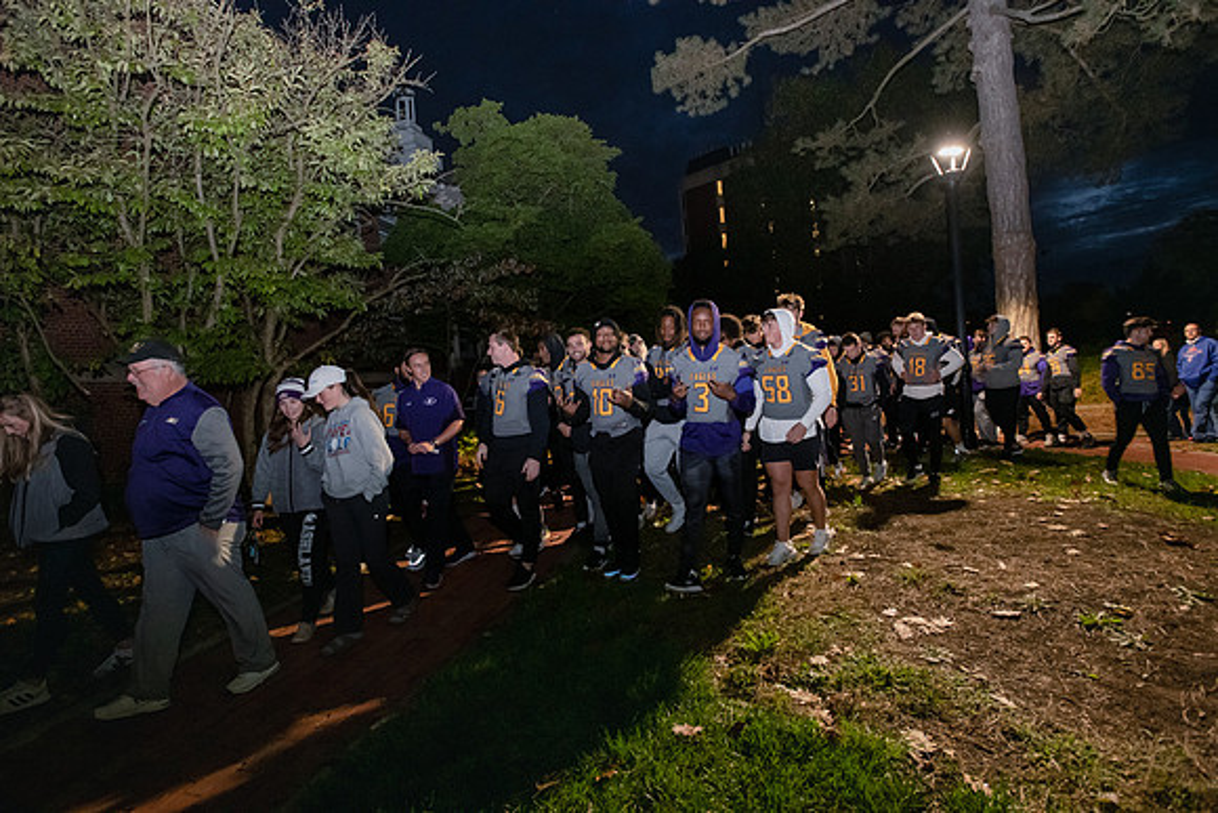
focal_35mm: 17
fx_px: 575
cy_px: 406
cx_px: 609
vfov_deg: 70.5
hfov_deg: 93.3
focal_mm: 17
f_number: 5
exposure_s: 1/40
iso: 5000
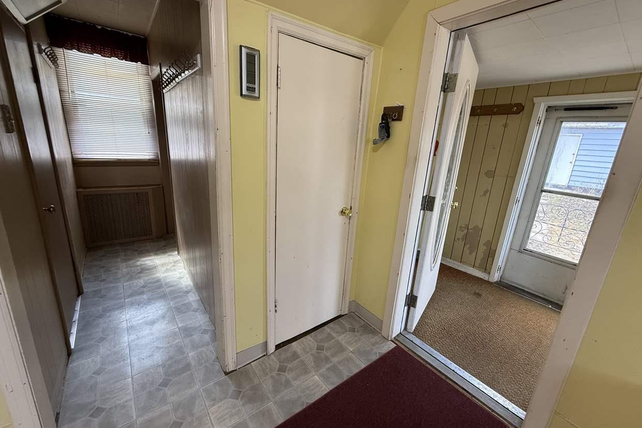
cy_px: 211
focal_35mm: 15
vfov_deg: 77.3
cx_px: 319
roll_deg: -2.7
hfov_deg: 100.4
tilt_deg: -15.2
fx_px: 267
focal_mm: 2.22
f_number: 2.2
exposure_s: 1/120
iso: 250
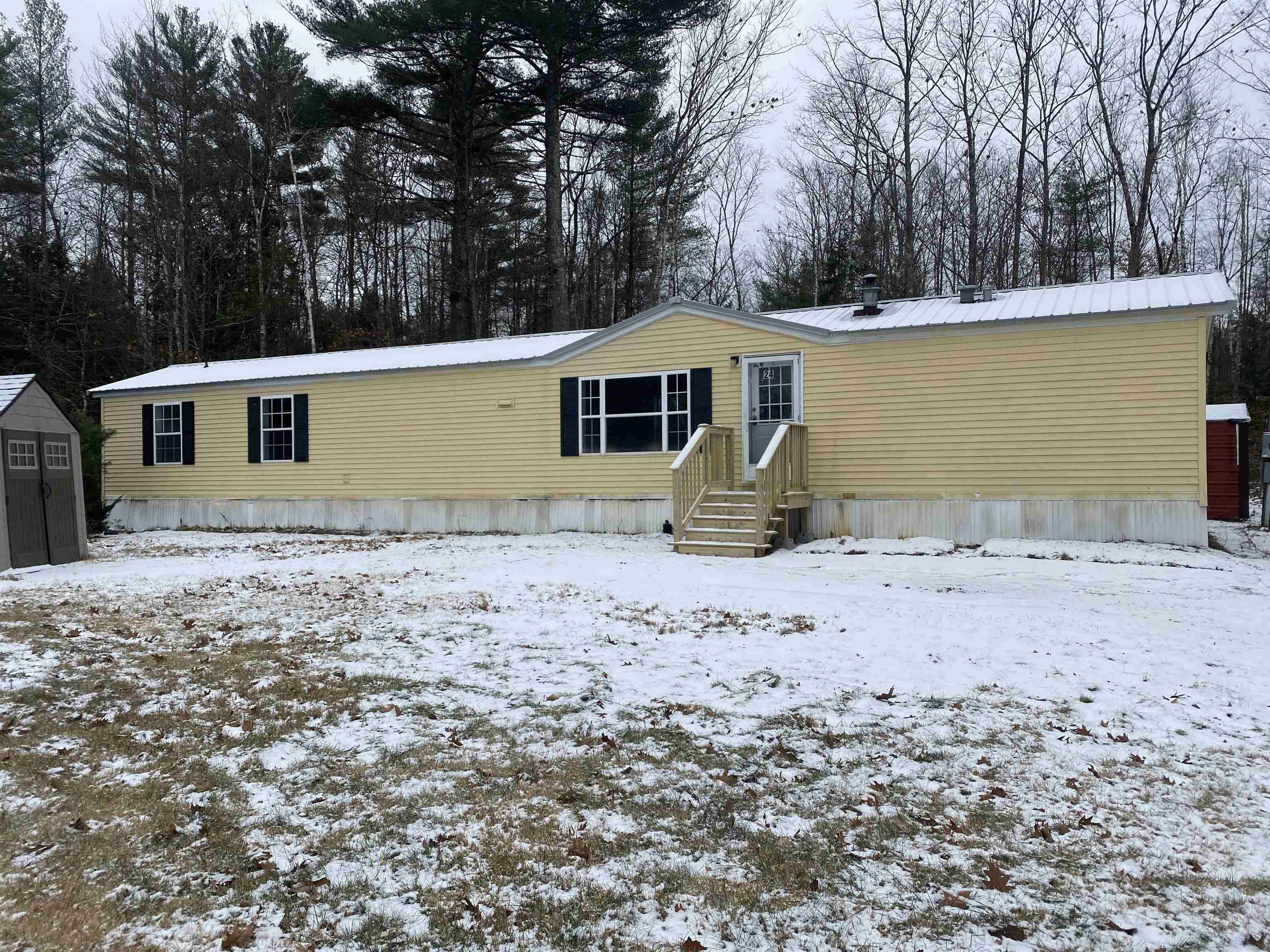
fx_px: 954
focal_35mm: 26
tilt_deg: -0.7
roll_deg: +0.3
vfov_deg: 53.1
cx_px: 635
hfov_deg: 67.3
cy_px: 476
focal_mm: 4.25
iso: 32
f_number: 1.8
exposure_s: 1/1330
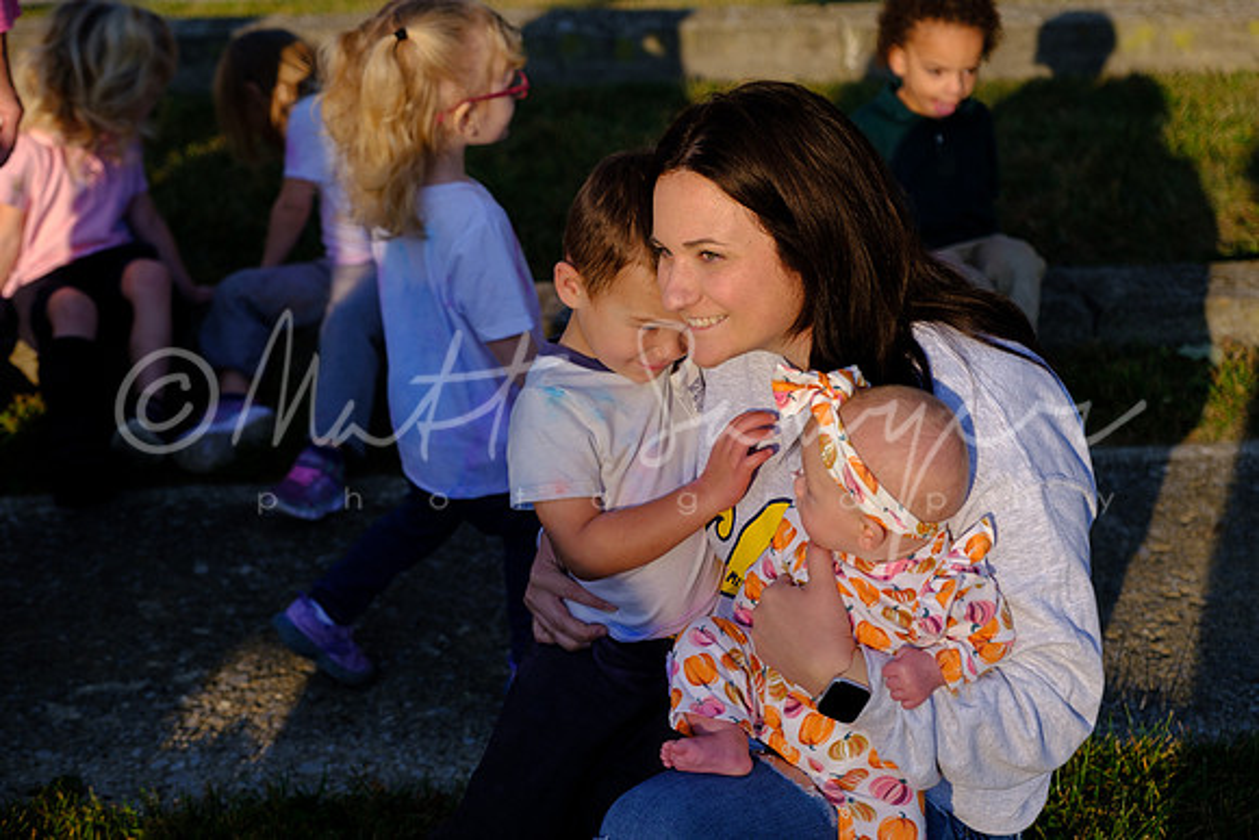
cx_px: 630
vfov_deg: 22.6
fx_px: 2099
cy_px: 420
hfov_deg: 33.4
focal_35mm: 60
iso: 200
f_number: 2.8
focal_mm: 40.1
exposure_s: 1/1500
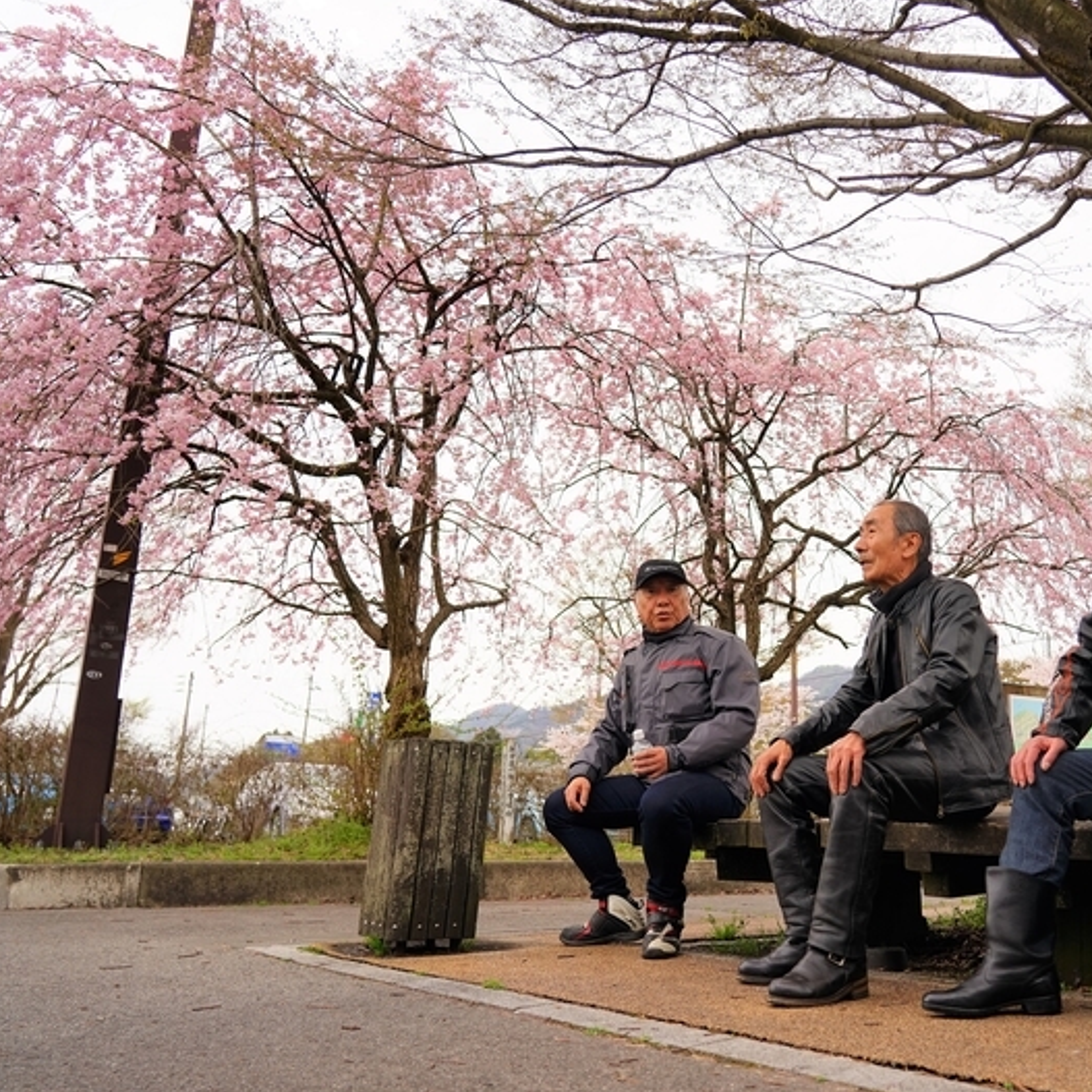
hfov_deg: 50.9
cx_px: 781
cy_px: 547
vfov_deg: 52.5
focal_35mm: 31
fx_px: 1106
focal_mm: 24
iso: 100
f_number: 4
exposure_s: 1/320
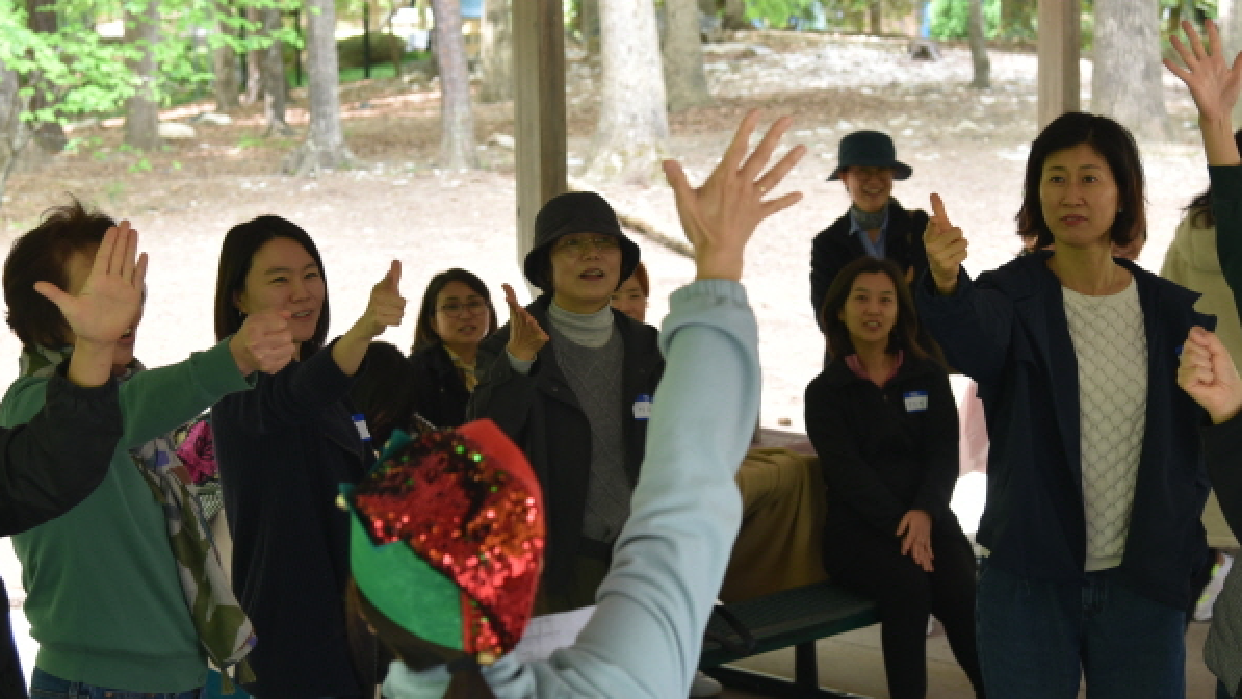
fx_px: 2404
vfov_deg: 16.5
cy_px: 341
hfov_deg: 29.0
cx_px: 626
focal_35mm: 73
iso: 400
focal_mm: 52
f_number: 4.5
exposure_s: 1/80
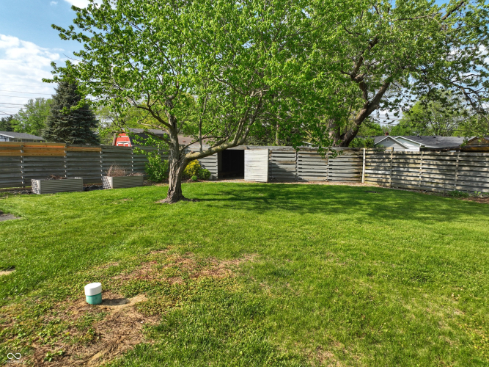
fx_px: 339
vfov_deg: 56.8
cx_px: 244
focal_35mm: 24
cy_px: 184
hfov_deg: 71.6
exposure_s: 1/1250
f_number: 2.8
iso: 100
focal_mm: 12.29
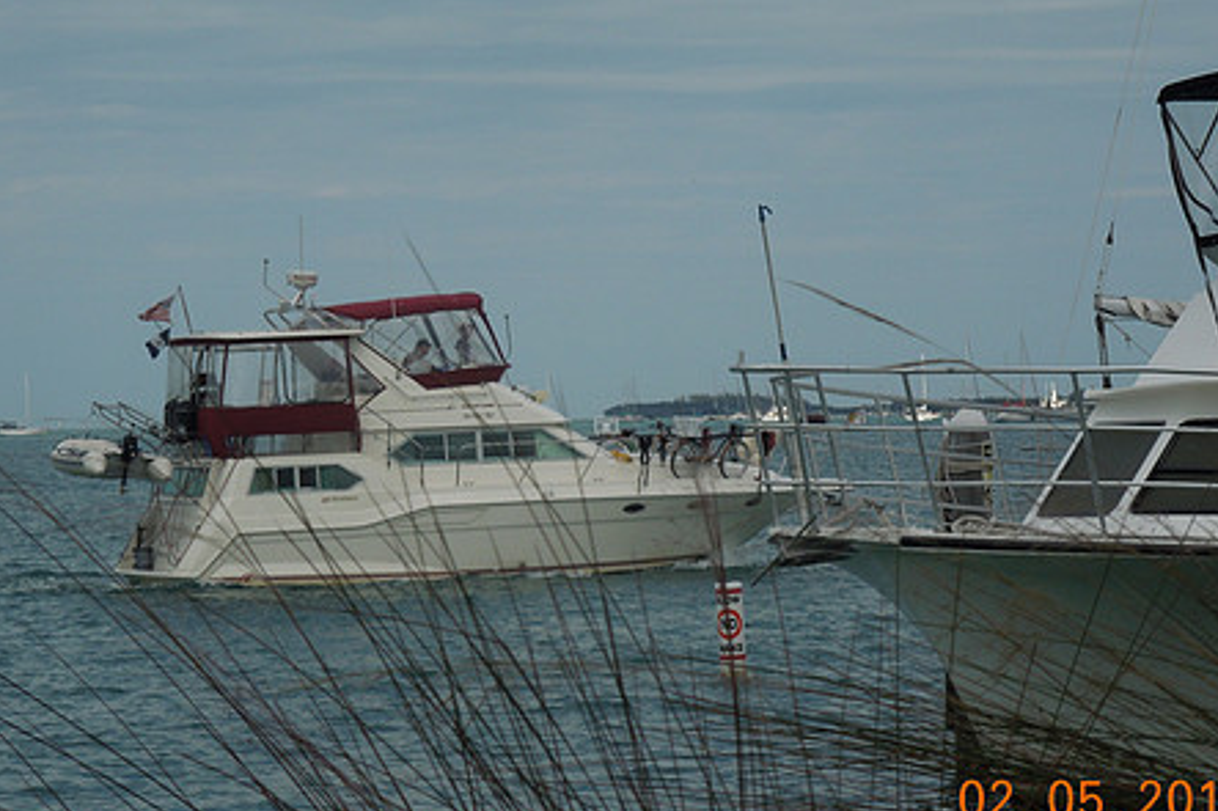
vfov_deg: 8.5
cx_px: 525
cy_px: 329
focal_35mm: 162
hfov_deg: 12.7
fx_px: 5479
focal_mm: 21.5
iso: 100
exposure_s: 1/400
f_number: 9.6
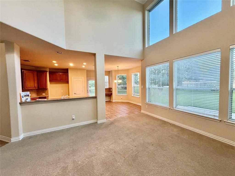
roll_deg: +1.3
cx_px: 118
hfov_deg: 102.1
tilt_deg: -2.0
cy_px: 88
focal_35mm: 14
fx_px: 95
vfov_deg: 85.7
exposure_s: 1/60
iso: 250
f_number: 2.2
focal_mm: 2.22
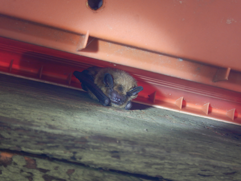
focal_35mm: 101
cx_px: 120
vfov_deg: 14.6
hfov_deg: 19.4
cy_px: 90
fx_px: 703
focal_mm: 18.1
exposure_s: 1/30
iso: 200
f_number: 4.8
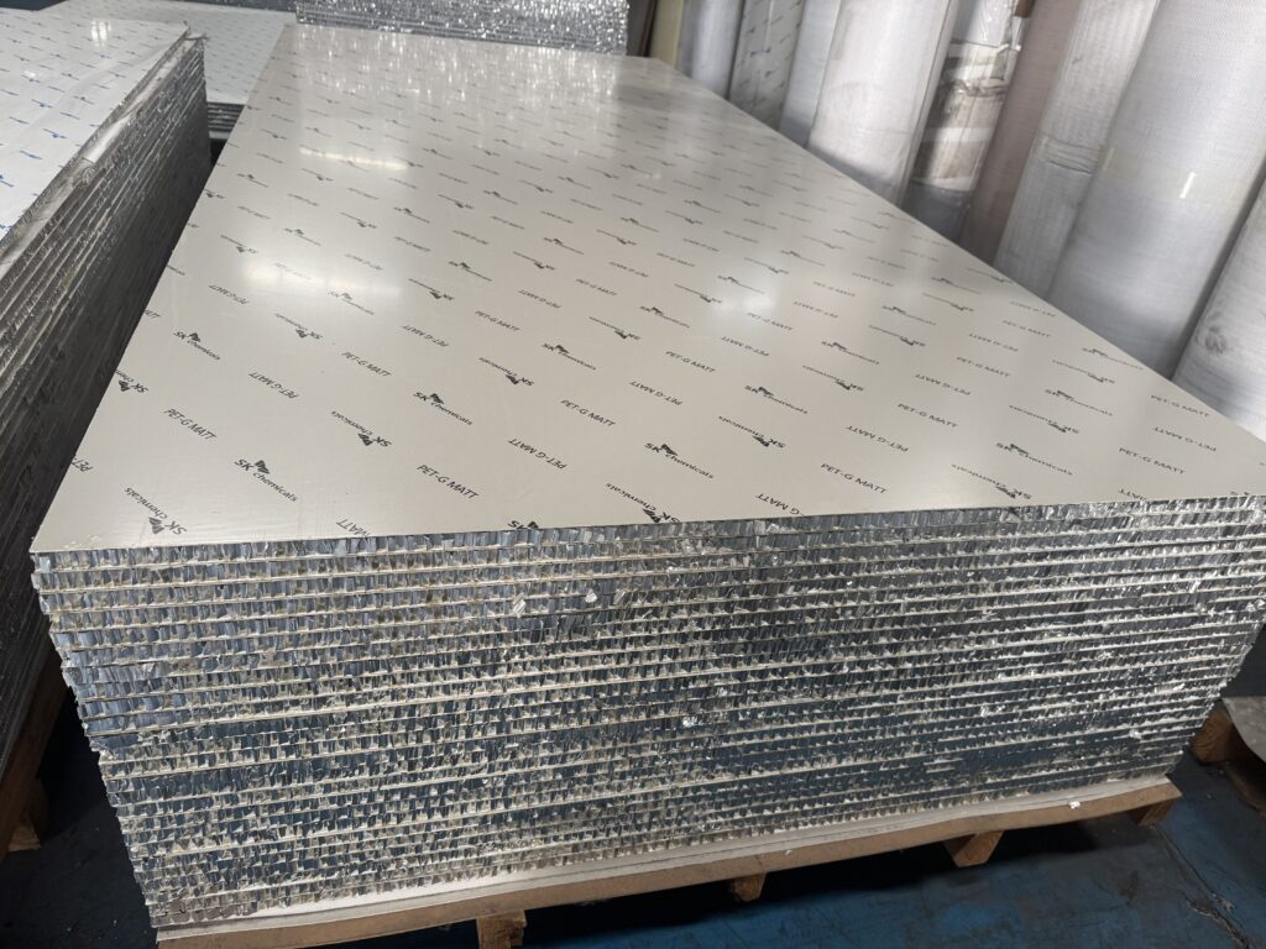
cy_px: 474
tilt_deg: -31.9
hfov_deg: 71.6
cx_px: 633
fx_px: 878
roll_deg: -7.9
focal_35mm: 24
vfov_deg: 56.8
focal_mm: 6.76
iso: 200
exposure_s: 1/75
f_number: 1.78
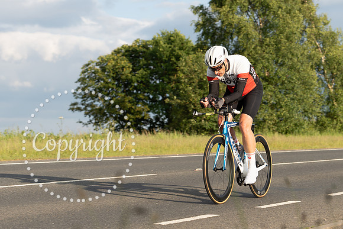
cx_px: 216
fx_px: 1023
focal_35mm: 107
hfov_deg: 19.0
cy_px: 119
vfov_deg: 12.8
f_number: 4
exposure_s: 1/500
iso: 125
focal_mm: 74
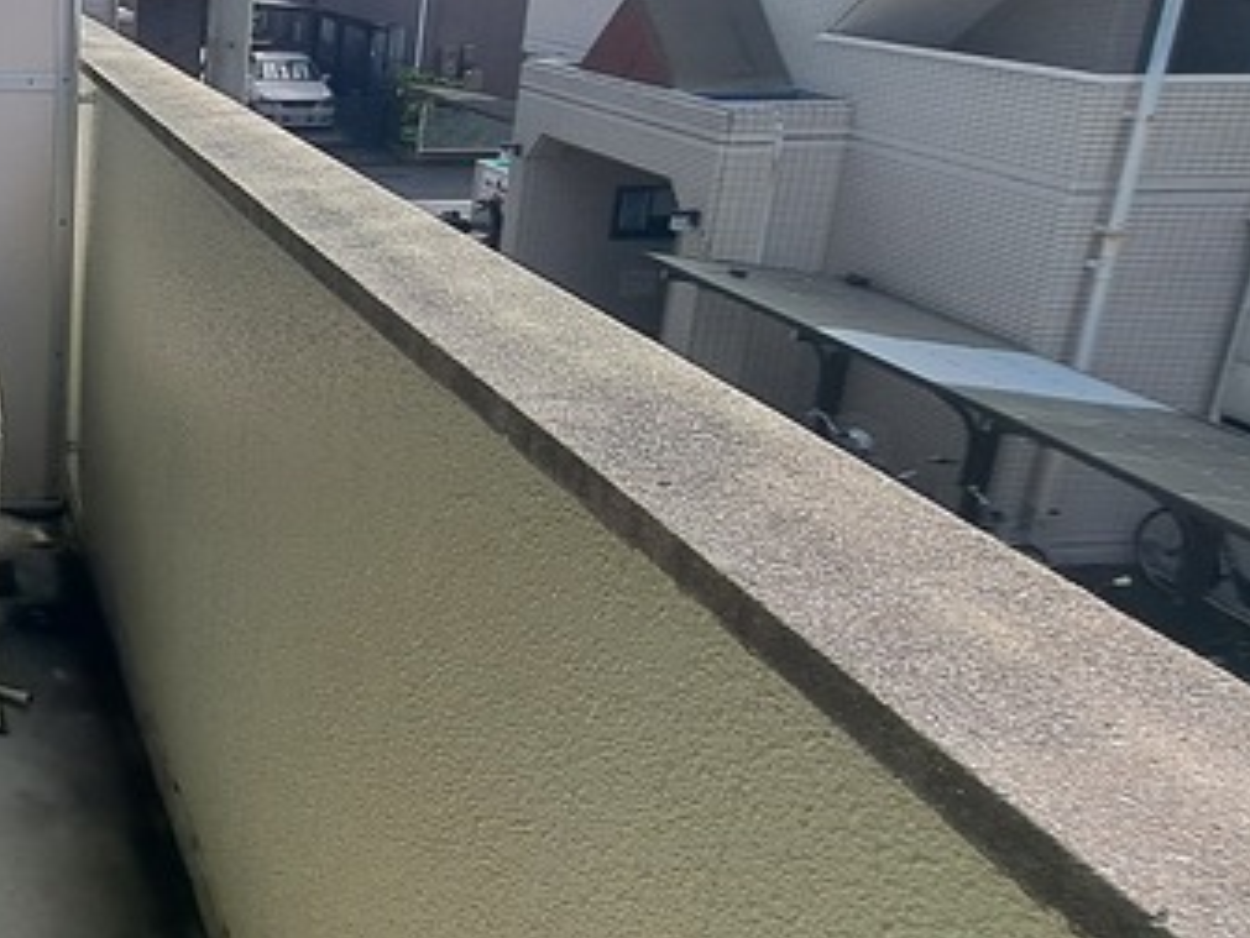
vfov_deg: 38.6
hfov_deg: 41.6
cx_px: -74
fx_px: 1337
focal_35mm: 37
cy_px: 382
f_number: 2.2
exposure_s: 1/1715
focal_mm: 1.74
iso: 50
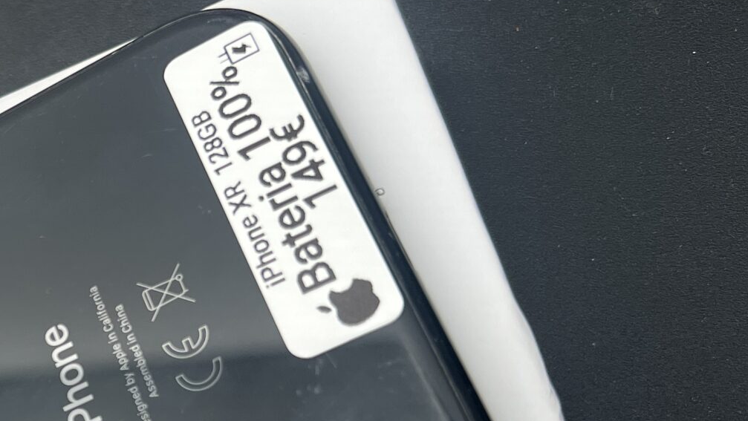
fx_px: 1428
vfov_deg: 16.4
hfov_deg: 25.8
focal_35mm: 72
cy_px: 417
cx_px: -178
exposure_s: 1/407
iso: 50
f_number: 1.5
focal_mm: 5.7
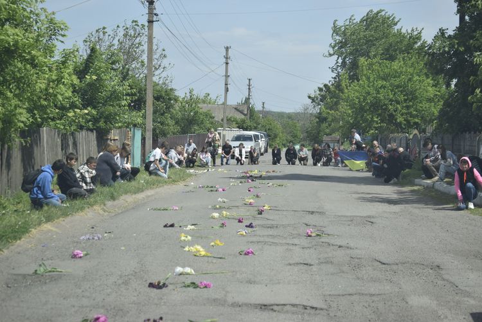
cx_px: 241
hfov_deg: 24.6
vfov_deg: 16.6
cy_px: 161
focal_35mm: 82
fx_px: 1105
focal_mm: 55
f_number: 5.6
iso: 200
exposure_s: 1/800
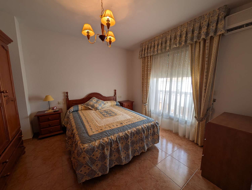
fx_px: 87
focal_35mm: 12
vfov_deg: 94.6
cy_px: 95
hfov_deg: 110.5
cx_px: 126
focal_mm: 2.23
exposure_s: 1/124
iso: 36
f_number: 1.95
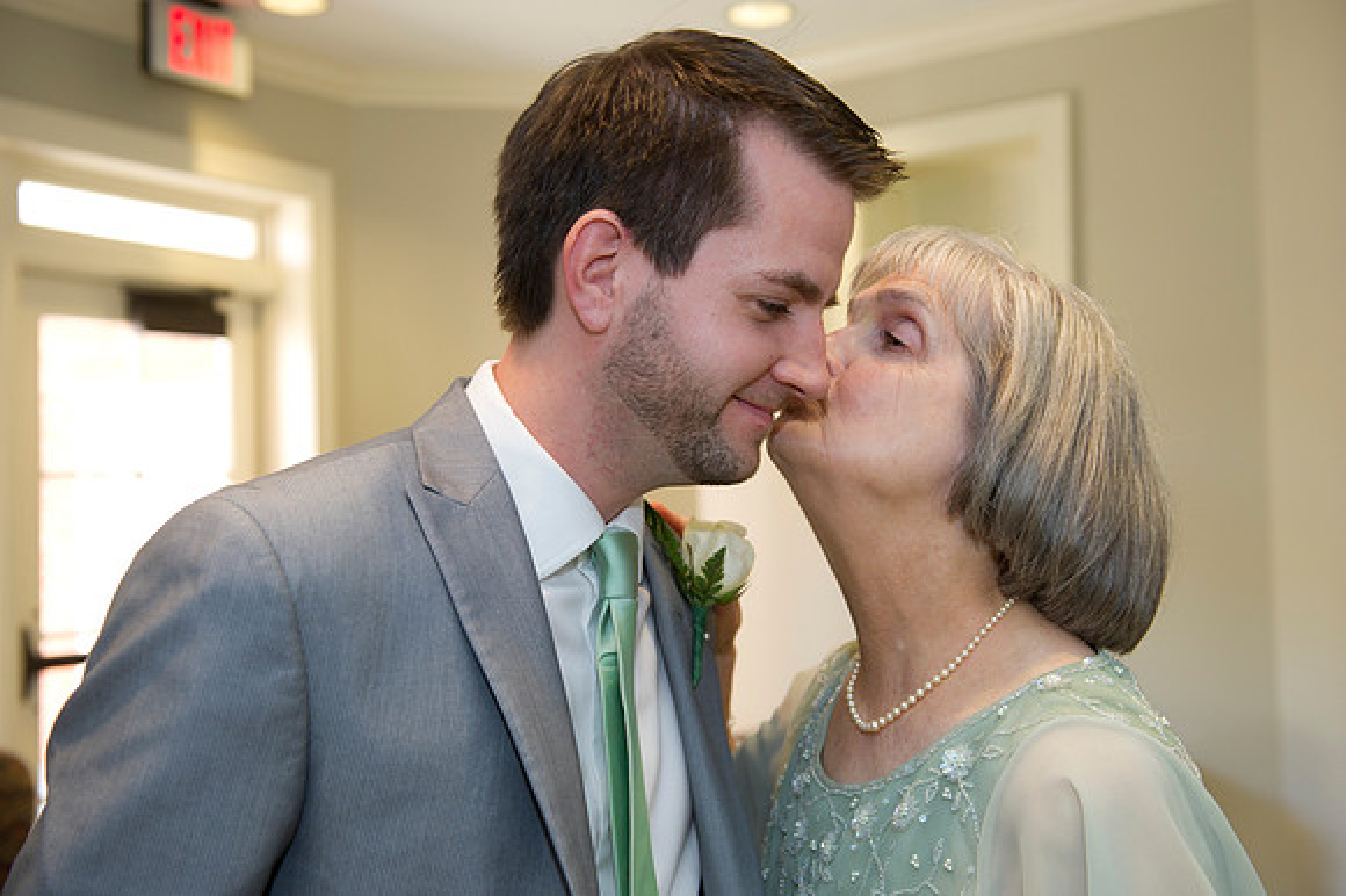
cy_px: 448
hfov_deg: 44.5
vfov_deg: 30.5
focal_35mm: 44
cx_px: 673
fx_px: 1644
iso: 800
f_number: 4
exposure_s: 1/100
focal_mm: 44
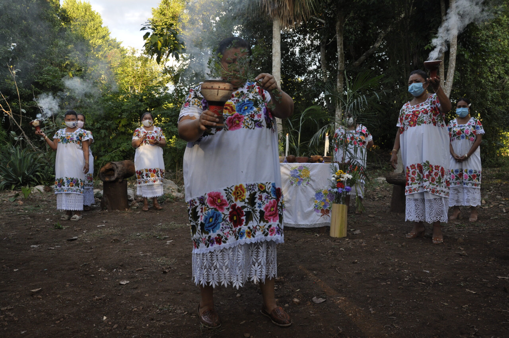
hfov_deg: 67.4
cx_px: 254
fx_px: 381
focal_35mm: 27
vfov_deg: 47.8
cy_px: 169
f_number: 5.6
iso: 500
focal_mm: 18
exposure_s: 1/250
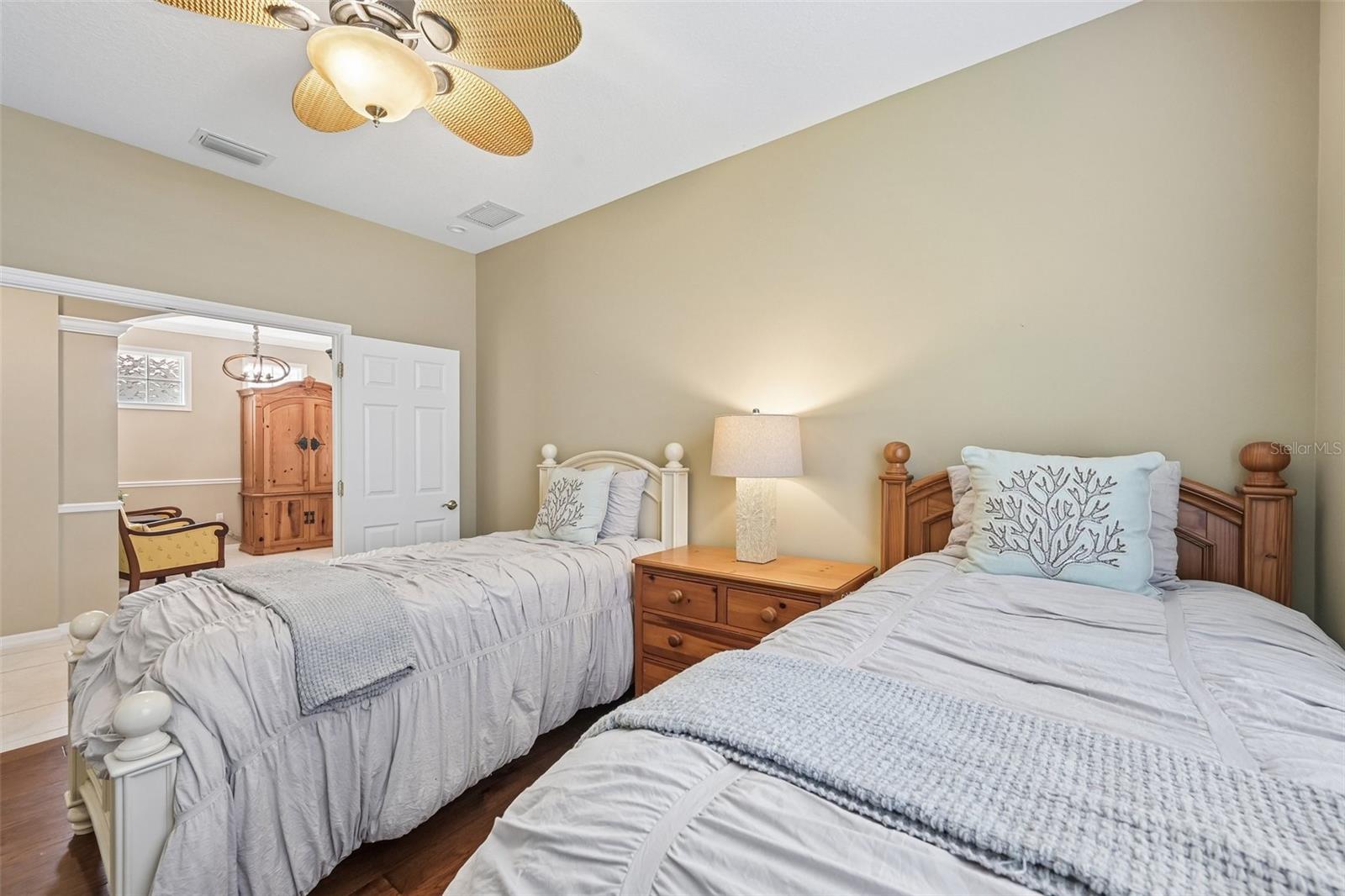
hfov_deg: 104.3
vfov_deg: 81.2
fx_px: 523
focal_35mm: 14
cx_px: 672
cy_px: 448
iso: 400
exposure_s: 1/13
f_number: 8
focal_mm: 14
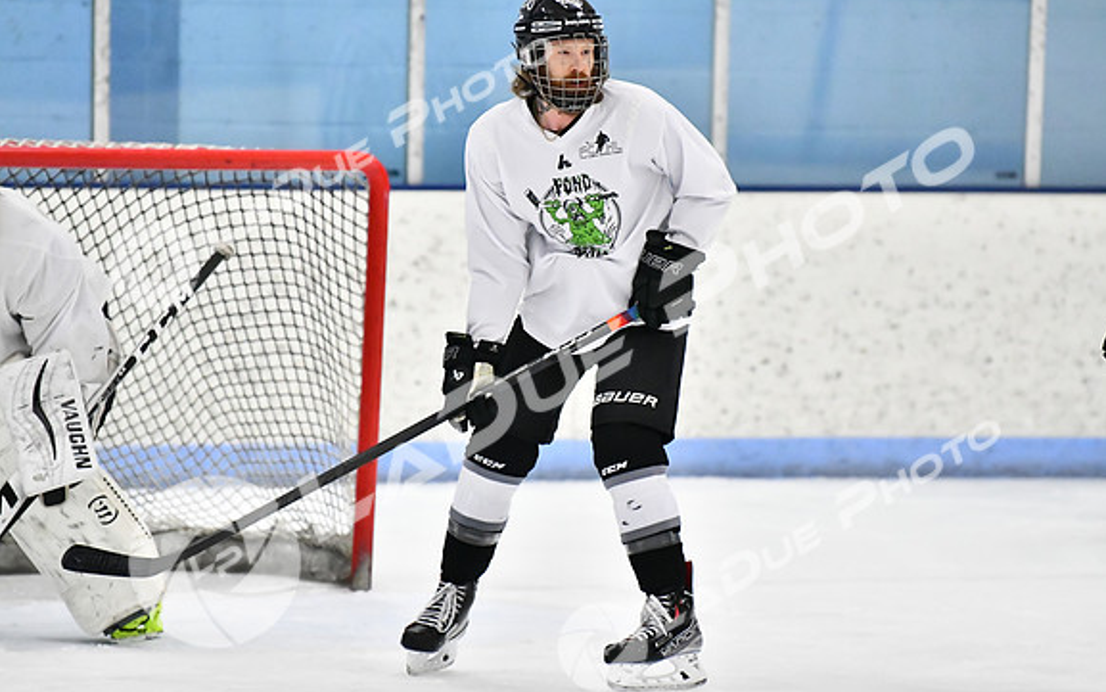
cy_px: 365
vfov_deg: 4.5
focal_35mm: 292
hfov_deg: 7.2
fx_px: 8804
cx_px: 554
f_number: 3.2
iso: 6400
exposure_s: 1/1250
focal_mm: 190
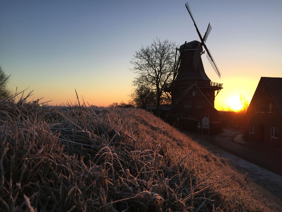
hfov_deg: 61.7
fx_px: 236
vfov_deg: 48.2
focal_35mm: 29
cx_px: 141
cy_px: 106
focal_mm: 4.15
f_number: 2.2
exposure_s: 1/494
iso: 32
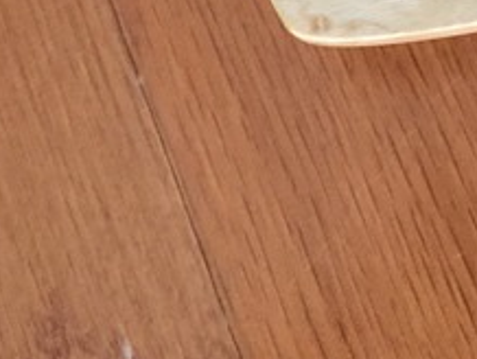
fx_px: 1876
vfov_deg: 10.2
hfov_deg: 14.2
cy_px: -341
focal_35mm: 136
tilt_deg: -73.8
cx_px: 488
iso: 100
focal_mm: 4.15
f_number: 2.2
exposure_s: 1/10
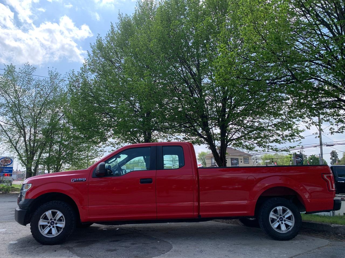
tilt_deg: +10.8
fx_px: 259
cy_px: 129
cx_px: 172
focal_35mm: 26
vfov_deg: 53.1
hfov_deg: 67.3
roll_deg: -0.5
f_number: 1.8
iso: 25
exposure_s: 1/1176
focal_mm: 4.25
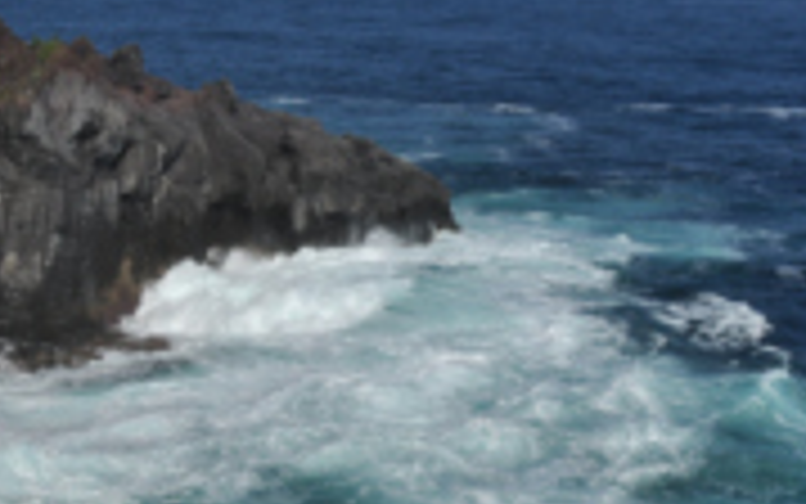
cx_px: 77
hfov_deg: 28.6
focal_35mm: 69
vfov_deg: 18.4
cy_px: 515
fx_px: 1516
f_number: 13
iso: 200
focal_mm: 18
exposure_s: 1/640
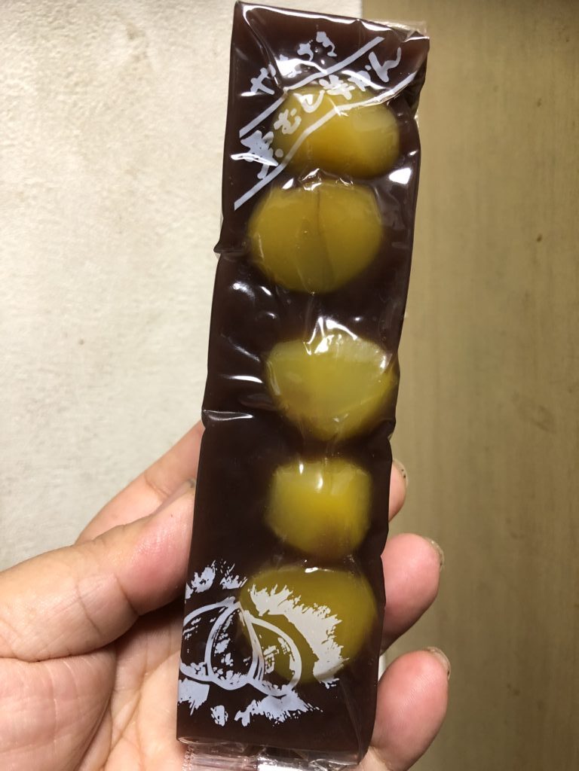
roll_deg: +2.2
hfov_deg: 49.7
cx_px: 290
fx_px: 624
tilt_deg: -10.1
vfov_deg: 63.4
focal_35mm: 28
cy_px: 386
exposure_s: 1/15
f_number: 1.8
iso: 50
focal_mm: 3.99
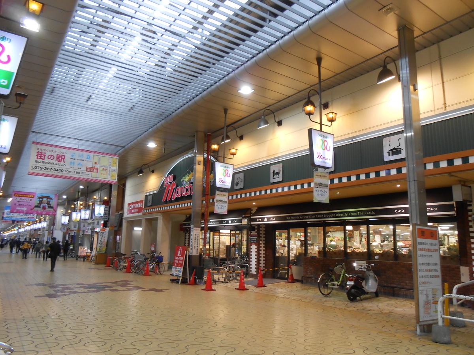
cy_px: 178
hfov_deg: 67.3
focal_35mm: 26
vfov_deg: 53.1
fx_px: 356
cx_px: 237
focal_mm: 4.6
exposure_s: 1/30
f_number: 3.5
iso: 200
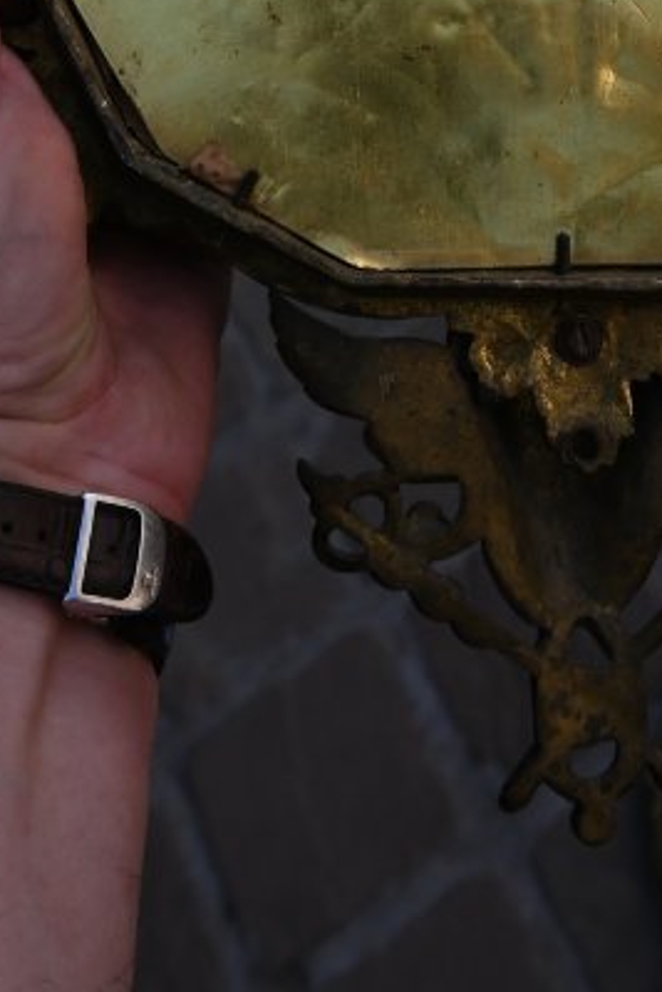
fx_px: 2232
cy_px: -412
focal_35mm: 81
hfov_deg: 16.6
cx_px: 598
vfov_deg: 21.7
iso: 100
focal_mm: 18
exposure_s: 1/320
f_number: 6.3
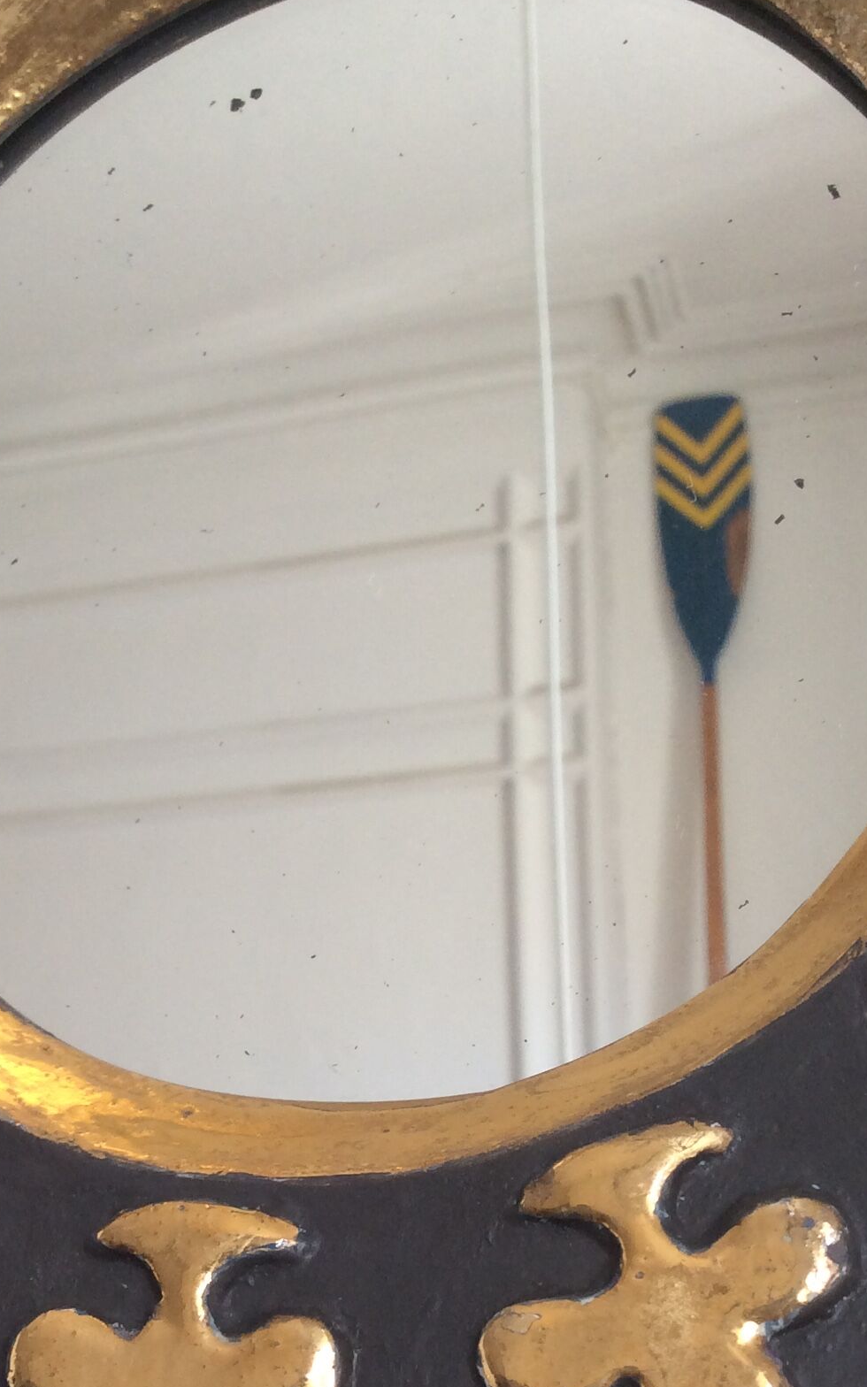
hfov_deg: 23.1
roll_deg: -0.4
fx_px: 2117
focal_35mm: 56
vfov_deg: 35.7
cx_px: 334
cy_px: 997
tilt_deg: +11.6
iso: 40
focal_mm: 3.3
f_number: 2.4
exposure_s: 1/50
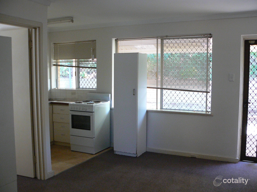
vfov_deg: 39.7
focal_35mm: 36
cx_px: 128
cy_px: 96
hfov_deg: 51.4
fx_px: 267
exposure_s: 1/15
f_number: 2.8
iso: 200
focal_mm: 6
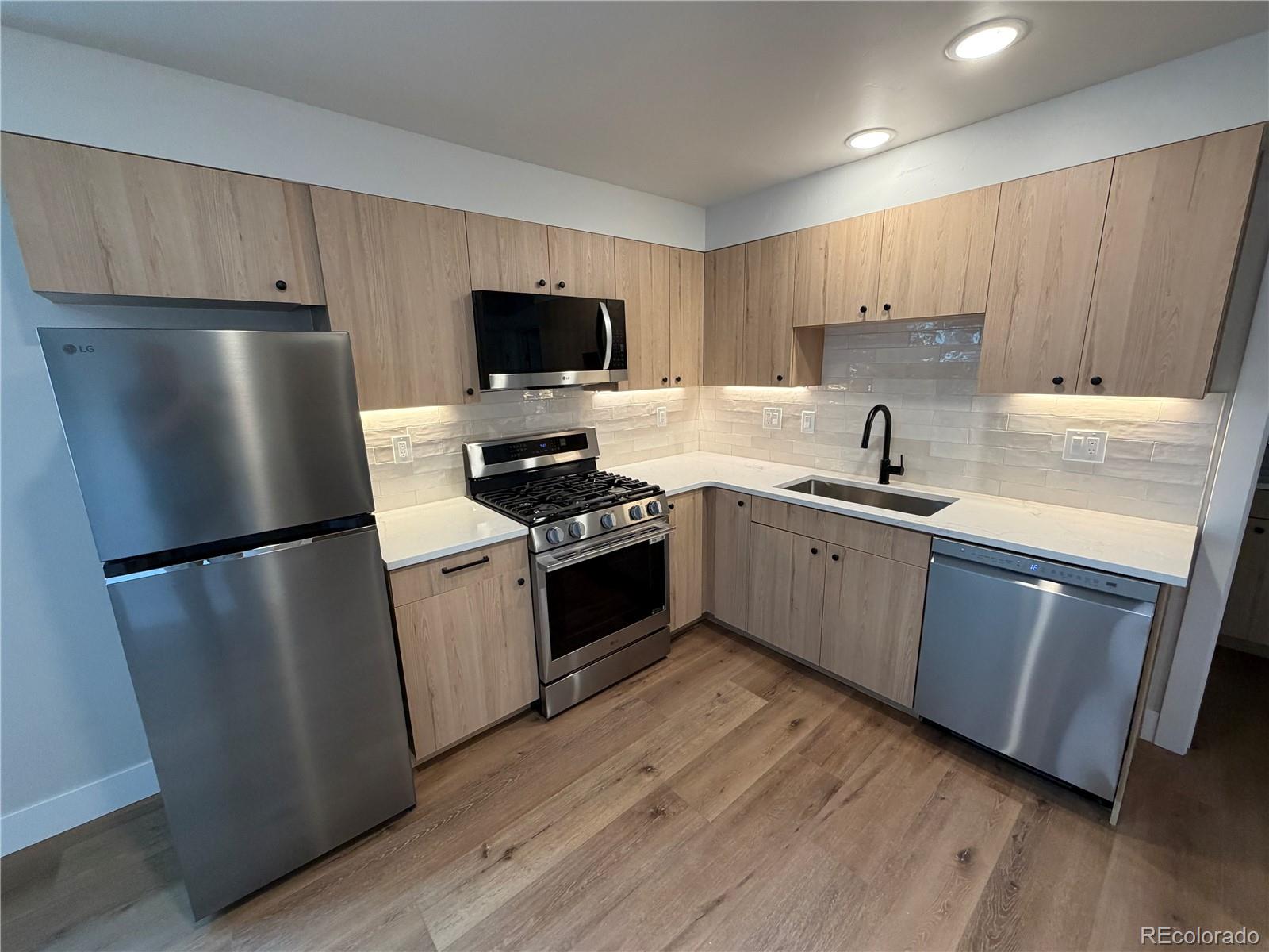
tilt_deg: -13.0
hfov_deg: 102.1
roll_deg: +1.9
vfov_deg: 85.7
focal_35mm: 14
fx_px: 513
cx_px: 634
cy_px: 476
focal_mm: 2.22
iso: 320
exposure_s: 1/120
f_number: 2.2
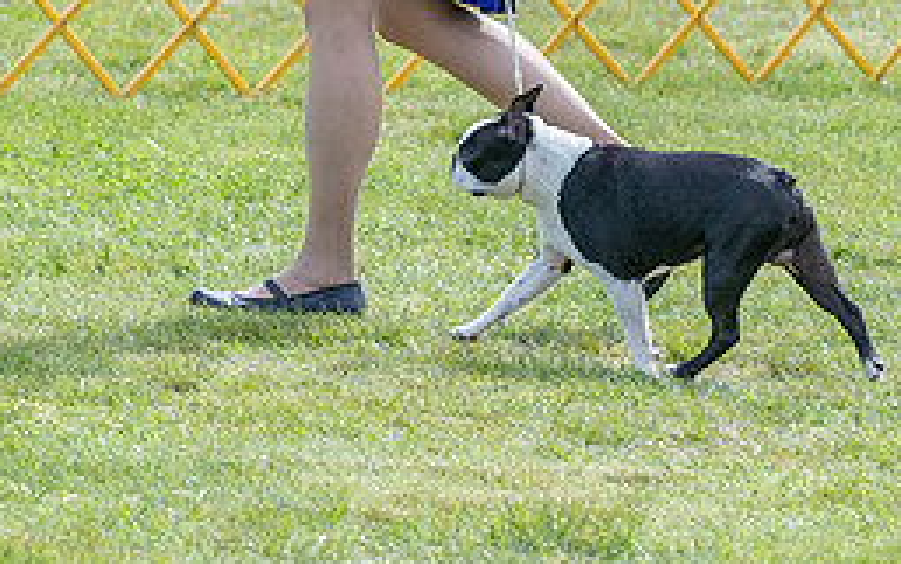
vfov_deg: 3.0
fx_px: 10811
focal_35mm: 440
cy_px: -116
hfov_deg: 4.8
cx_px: 431
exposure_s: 1/1250
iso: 400
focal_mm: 165
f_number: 5.6
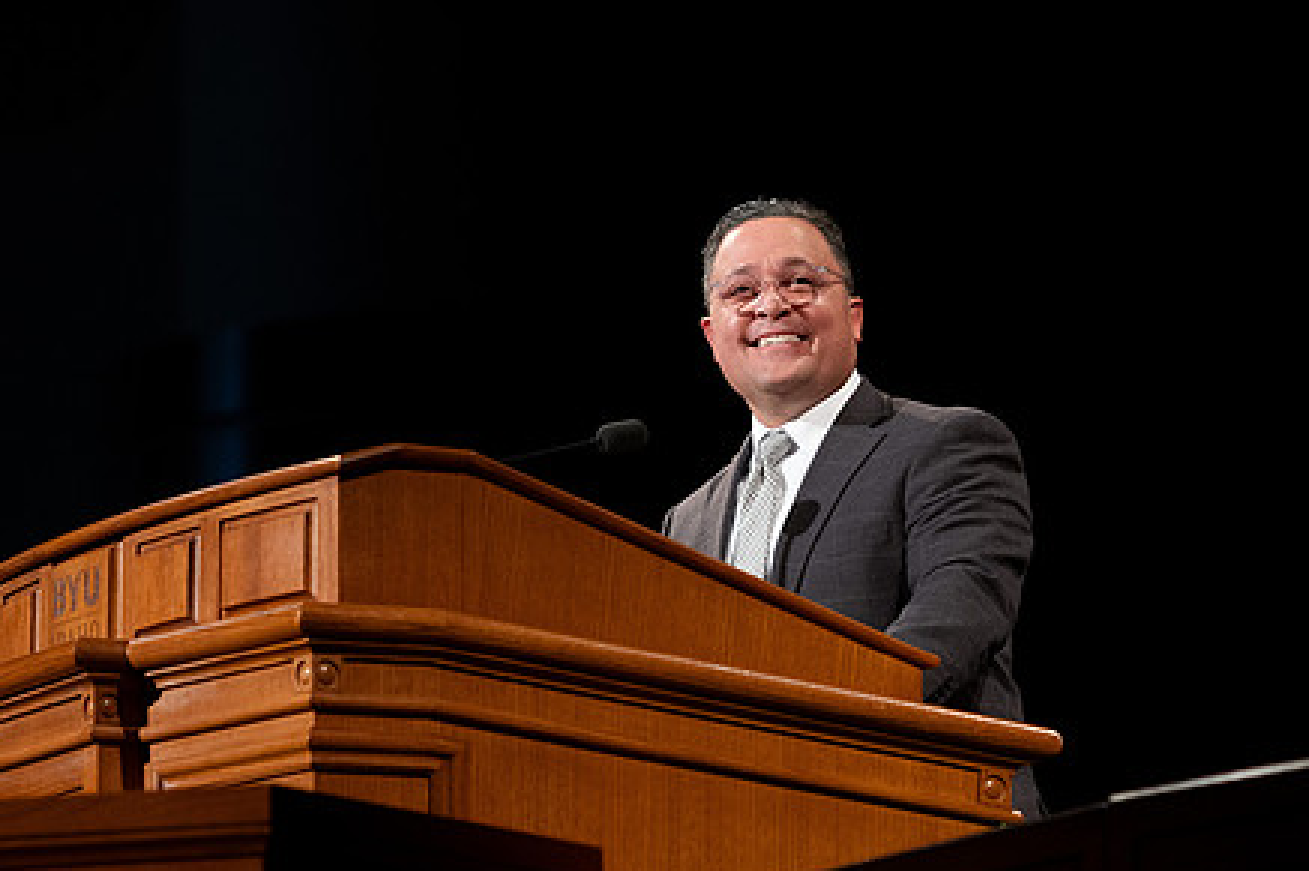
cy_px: 468
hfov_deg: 9.5
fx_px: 7887
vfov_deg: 6.3
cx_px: 640
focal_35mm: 217
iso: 1000
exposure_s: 1/250
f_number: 2.8
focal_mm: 116
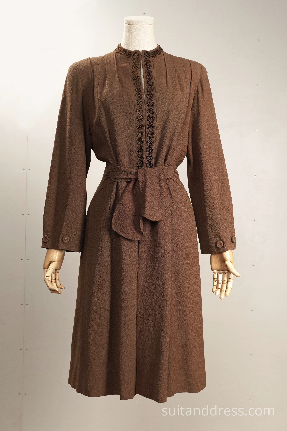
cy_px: 216
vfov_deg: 41.1
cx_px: 144
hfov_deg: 28.1
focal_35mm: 48
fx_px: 574
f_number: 5.6
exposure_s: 1/80
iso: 400
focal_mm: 32
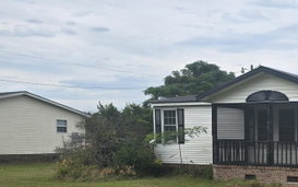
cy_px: 177
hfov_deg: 31.1
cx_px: 340
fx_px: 463
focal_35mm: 57
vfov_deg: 22.1
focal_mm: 6.3
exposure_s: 1/699
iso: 12
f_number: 1.7
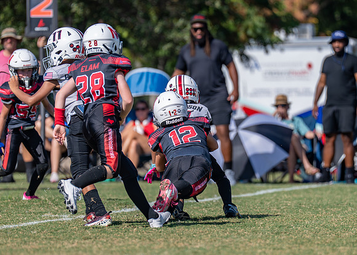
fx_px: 4350
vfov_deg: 3.4
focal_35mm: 429
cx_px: 210
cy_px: 132
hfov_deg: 4.7
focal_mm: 200
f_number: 2.8
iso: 160
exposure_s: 1/3200
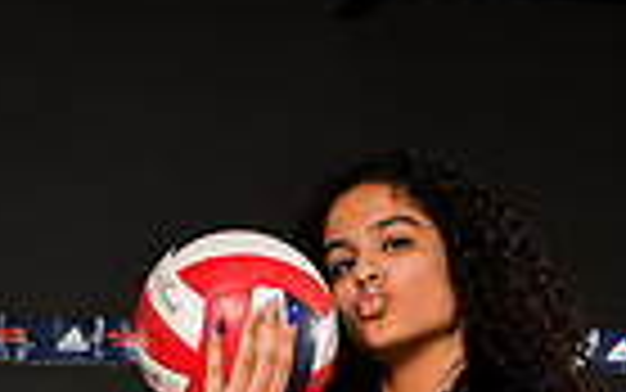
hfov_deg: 13.7
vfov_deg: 8.0
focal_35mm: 152
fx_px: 2594
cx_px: 423
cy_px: 946
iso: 1000
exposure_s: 1/320
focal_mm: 46
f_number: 7.1
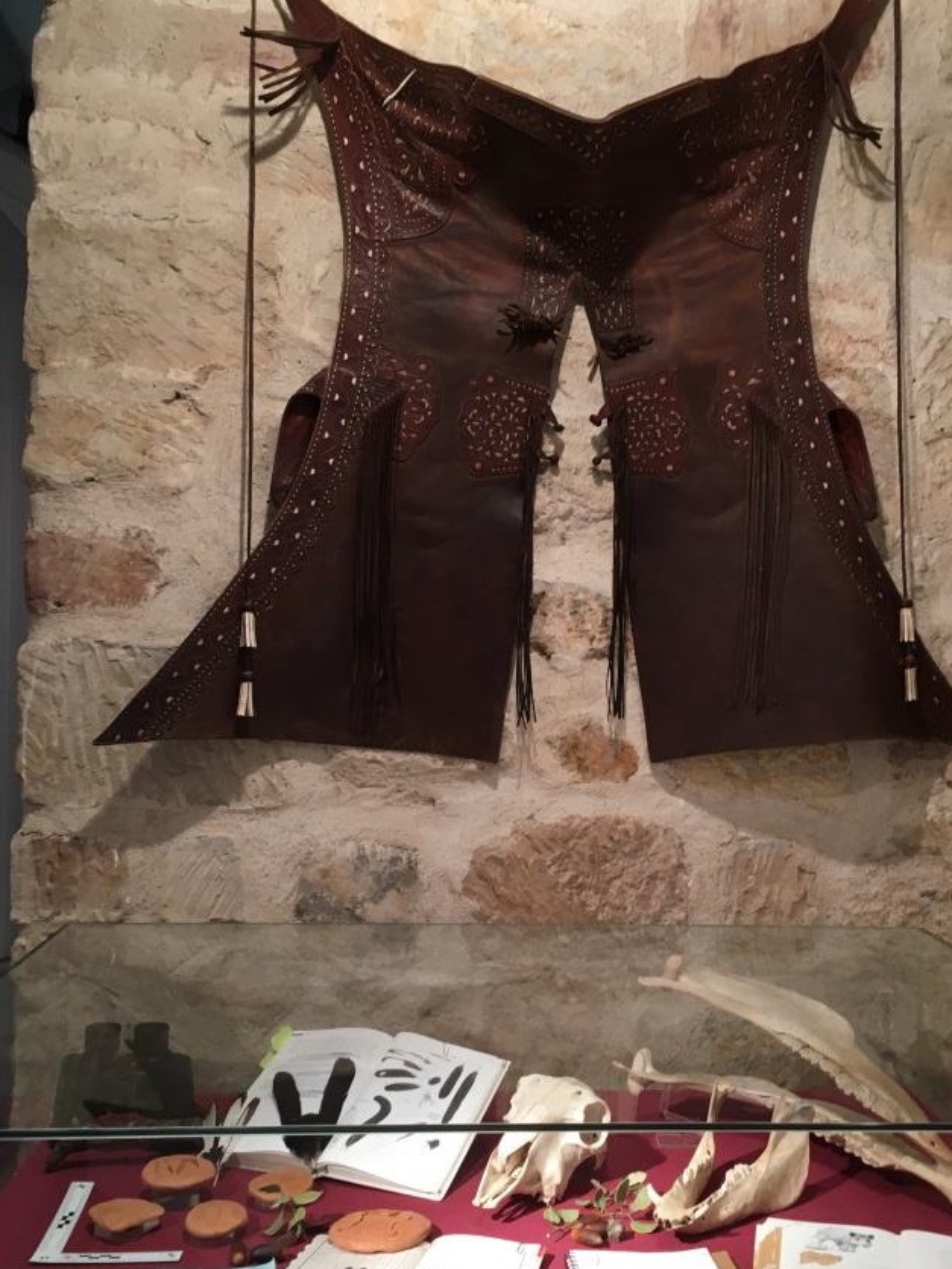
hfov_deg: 38.6
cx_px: 542
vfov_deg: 50.1
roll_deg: -1.8
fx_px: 1357
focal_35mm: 37
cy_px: 667
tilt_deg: -0.6
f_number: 2.2
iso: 64
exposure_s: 1/33
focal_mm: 4.15
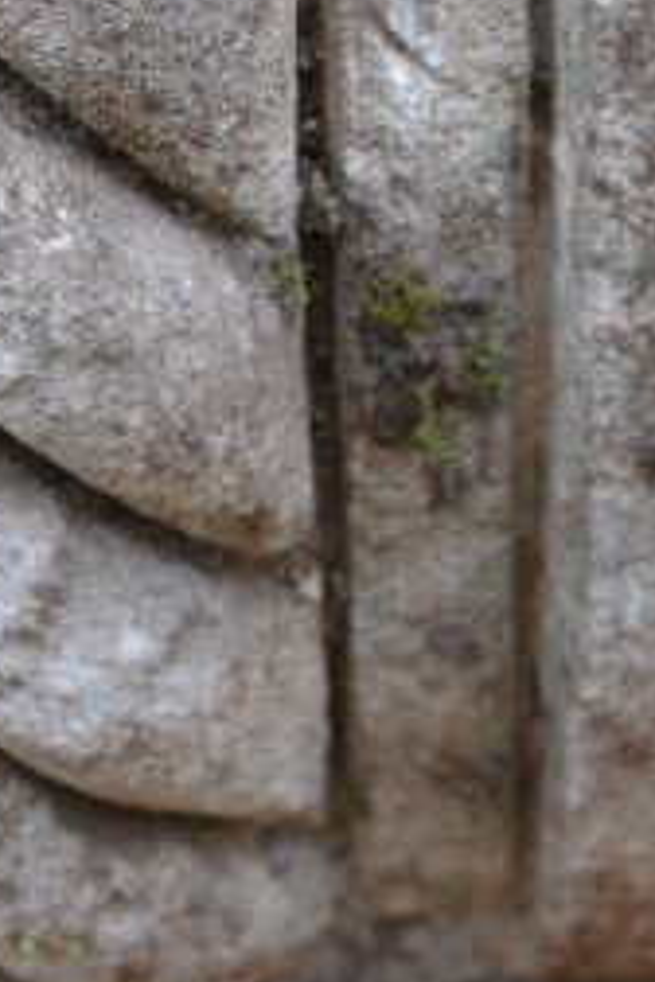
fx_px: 9742
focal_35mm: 357
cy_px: -873
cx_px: -121
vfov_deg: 5.7
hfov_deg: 3.8
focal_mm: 50
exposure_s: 1/60
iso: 100
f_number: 4
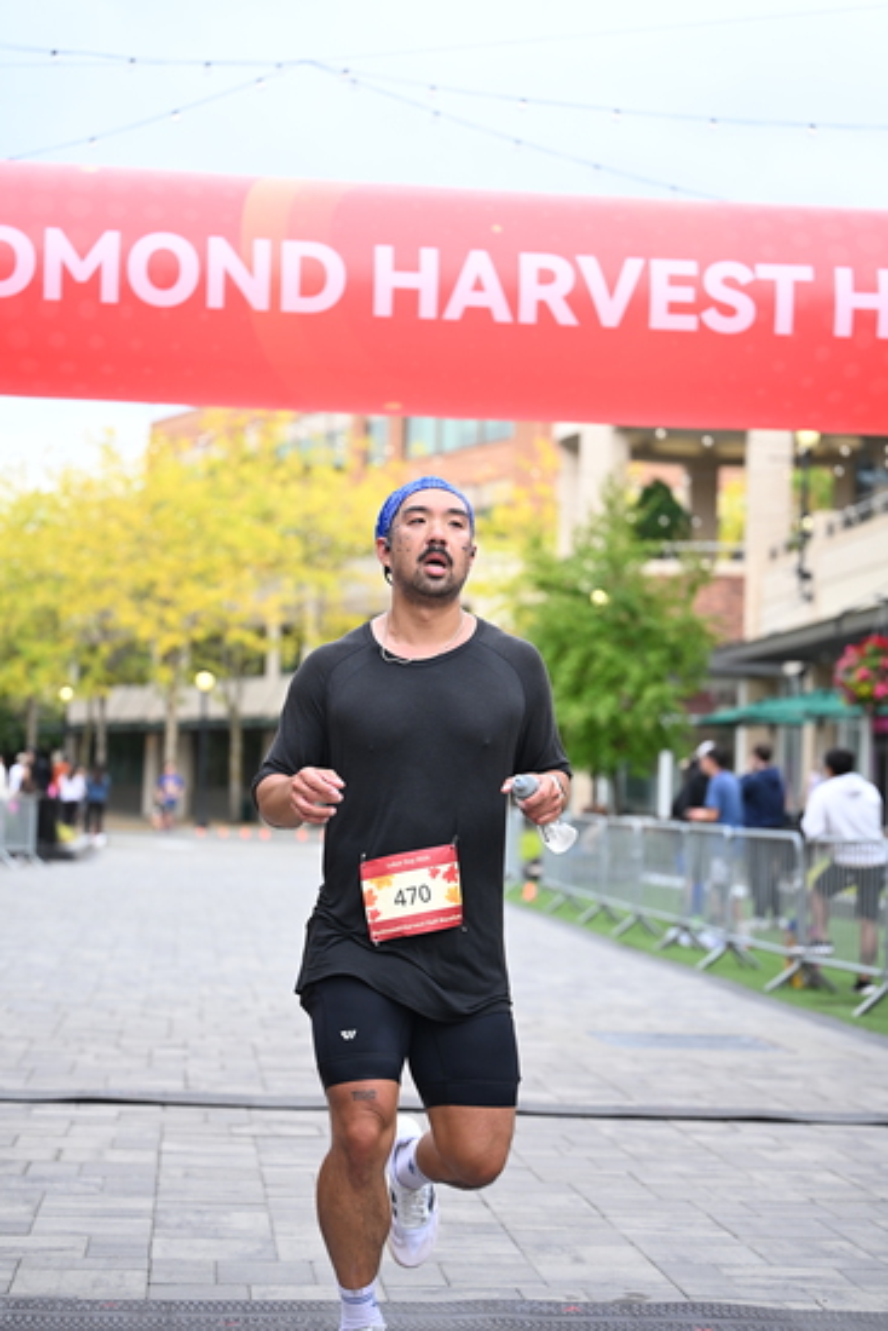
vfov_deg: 28.8
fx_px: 2588
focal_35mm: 70
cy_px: 666
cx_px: 444
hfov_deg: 19.5
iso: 640
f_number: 2.8
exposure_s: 1/1250
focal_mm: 70
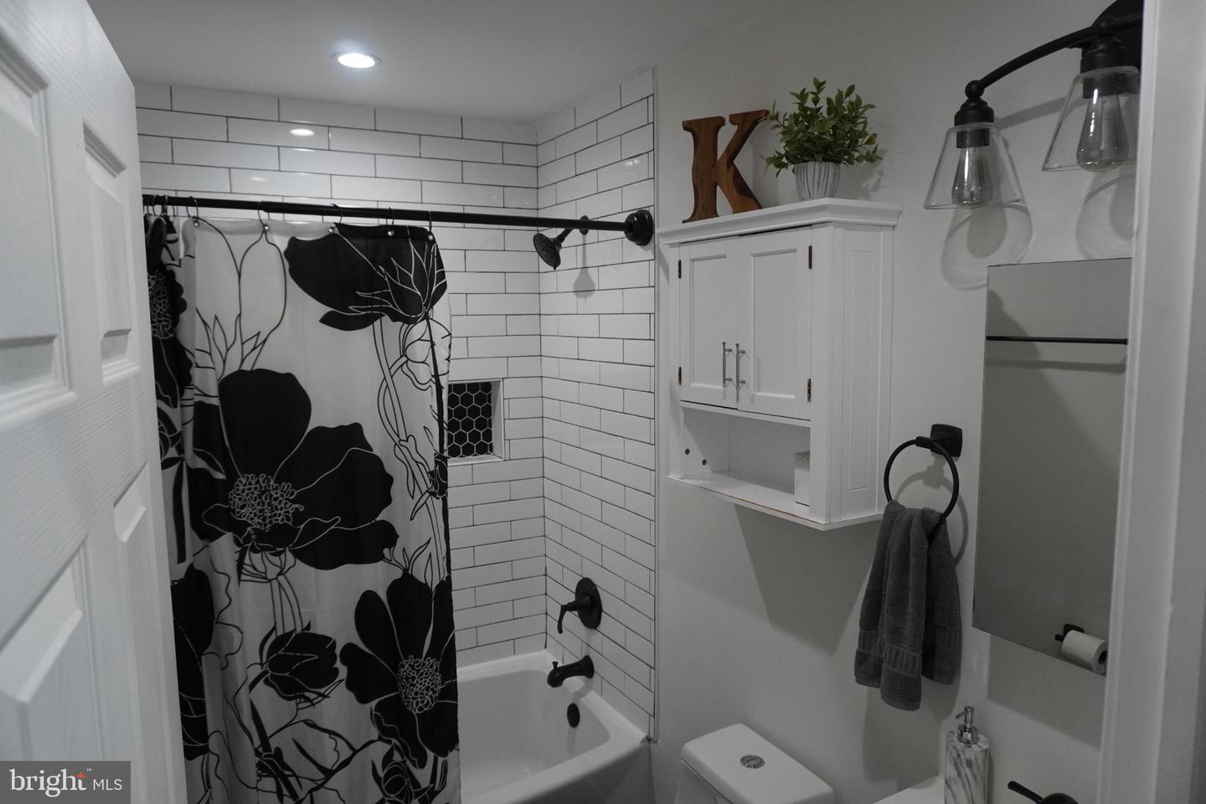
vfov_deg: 53.1
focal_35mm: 24
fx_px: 804
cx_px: 603
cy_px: 402
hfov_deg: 73.7
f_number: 4
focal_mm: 16
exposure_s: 1/160
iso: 1000
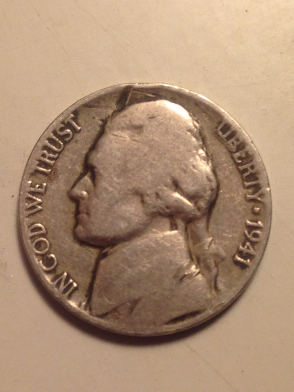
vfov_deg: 55.3
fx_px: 374
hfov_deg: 43.0
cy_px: 196
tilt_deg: -79.5
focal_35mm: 33
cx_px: 147
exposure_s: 1/120
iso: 64
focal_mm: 4.12
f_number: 2.4
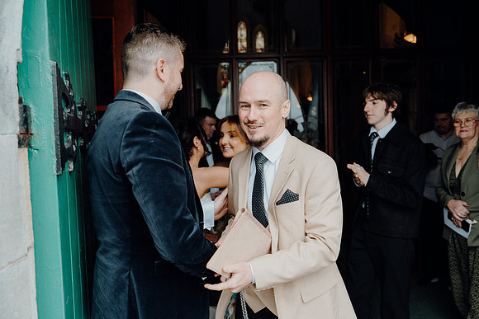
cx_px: 240
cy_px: 160
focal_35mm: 31
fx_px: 413
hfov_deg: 60.3
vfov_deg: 42.3
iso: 160
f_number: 3.5
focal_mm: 31
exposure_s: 1/200
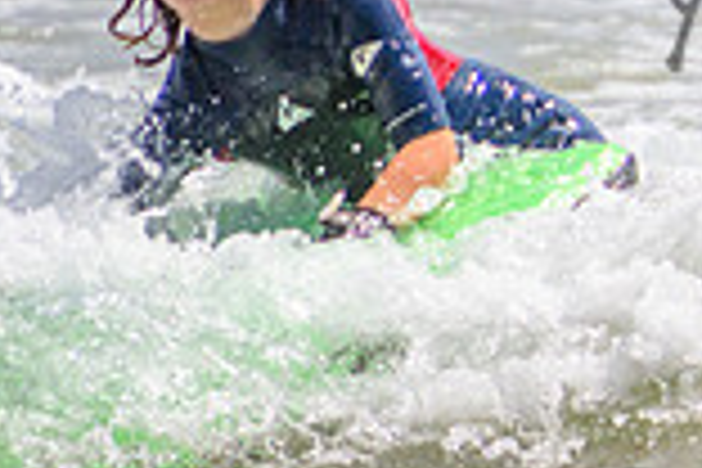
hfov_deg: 1.0
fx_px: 39738
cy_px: -108
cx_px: 1485
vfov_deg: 0.7
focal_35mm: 2038
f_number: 5.6
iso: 320
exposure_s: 1/2000
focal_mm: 400
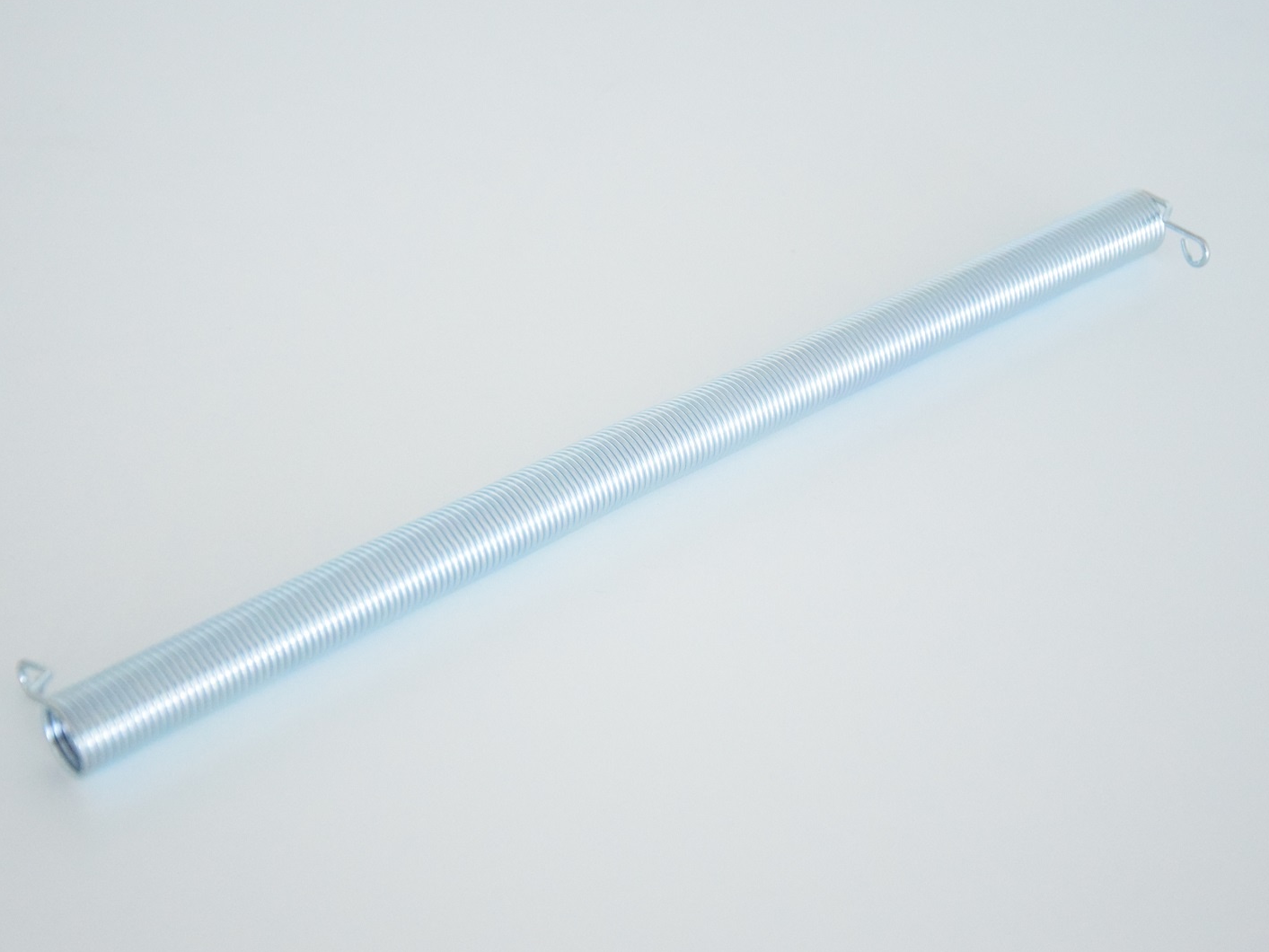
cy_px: 475
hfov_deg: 26.5
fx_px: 2696
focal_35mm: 74
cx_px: 631
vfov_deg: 20.0
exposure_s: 1/320
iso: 6400
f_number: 4.8
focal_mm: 45
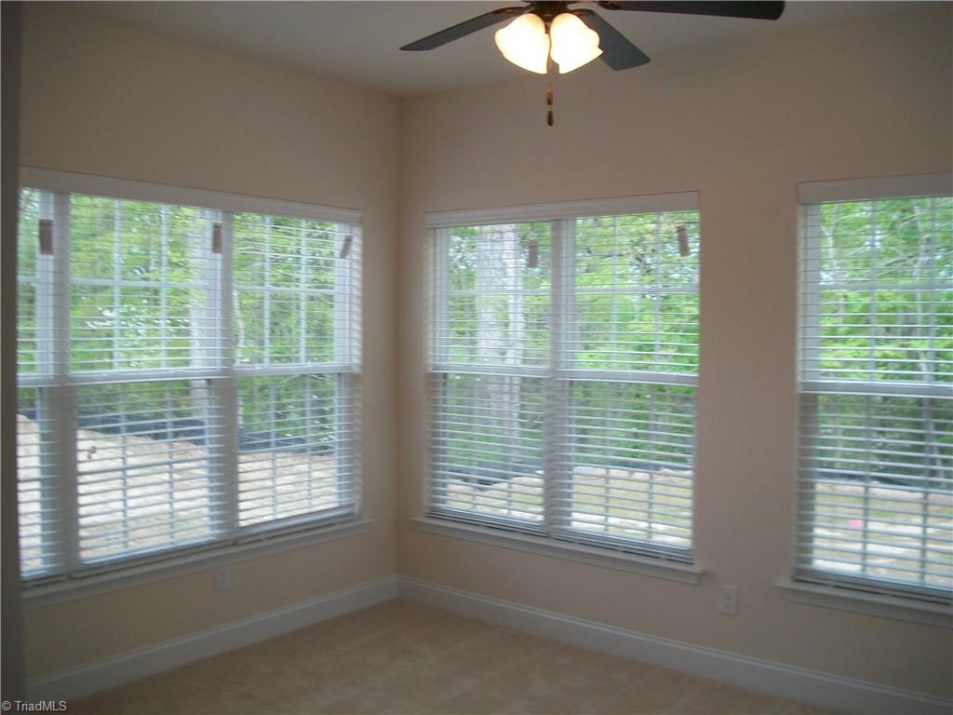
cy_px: 358
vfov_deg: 44.2
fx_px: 881
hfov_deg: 56.8
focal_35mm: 32
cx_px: 476
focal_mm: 5.7
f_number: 2.9
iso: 80
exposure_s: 1/30
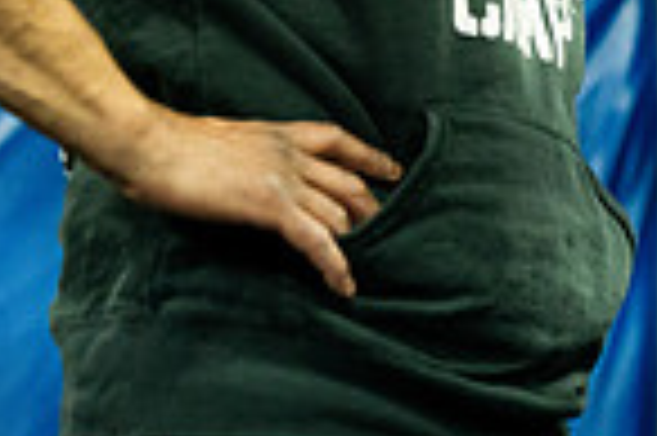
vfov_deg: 6.8
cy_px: -151
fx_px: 3628
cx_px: 1152
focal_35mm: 199
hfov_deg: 9.8
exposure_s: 1/400
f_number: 2.5
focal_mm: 50
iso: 5000
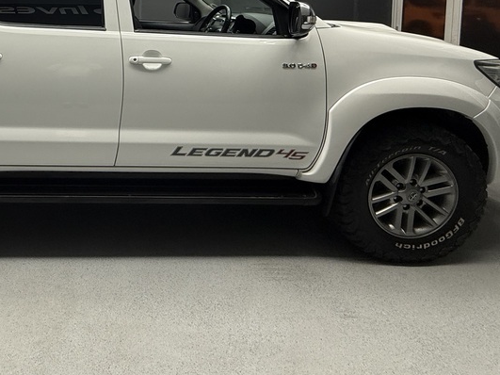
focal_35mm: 27
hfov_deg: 57.7
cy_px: 37
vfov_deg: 46.3
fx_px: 390
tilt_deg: -4.0
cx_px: 67
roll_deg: +1.0
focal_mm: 2.22
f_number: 2.2
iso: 125
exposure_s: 1/100
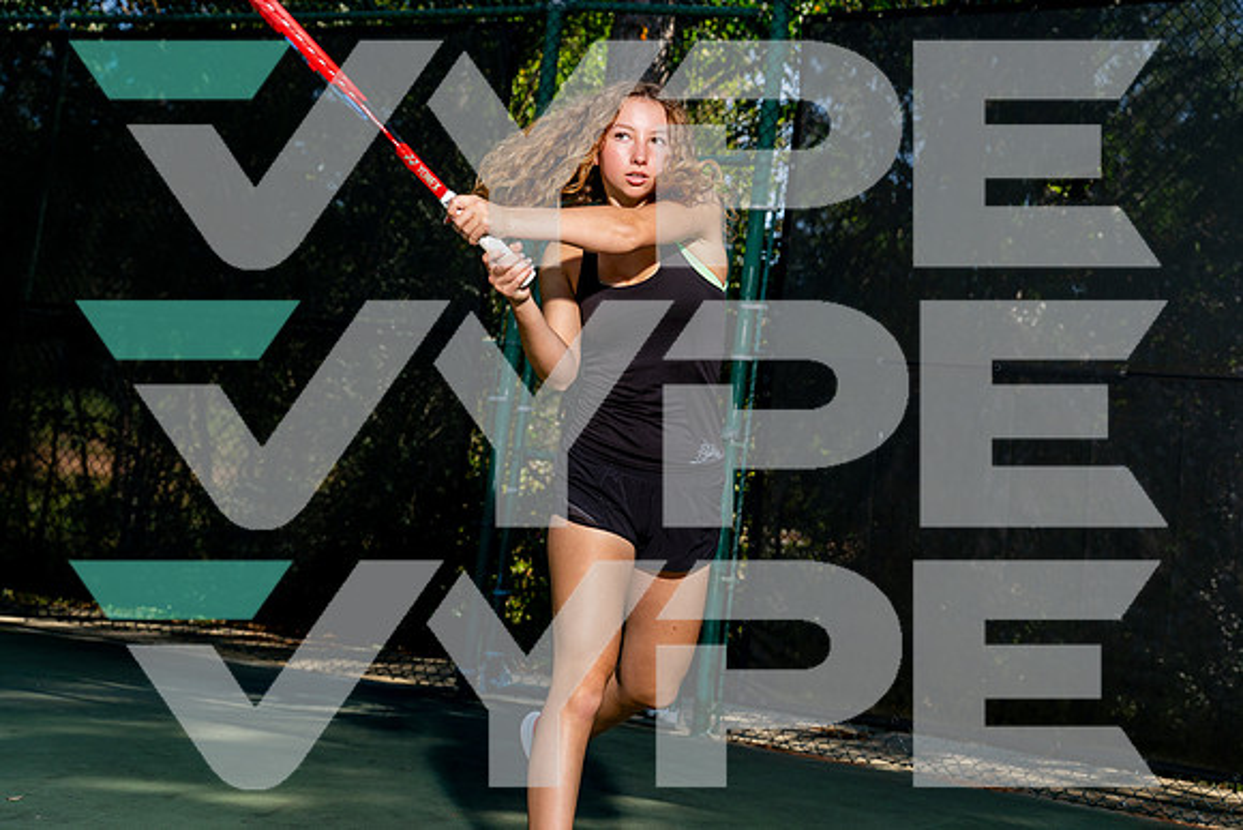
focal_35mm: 54
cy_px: 415
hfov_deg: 36.9
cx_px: 622
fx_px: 1865
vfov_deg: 25.1
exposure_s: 1/1250
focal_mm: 54
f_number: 4.5
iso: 100
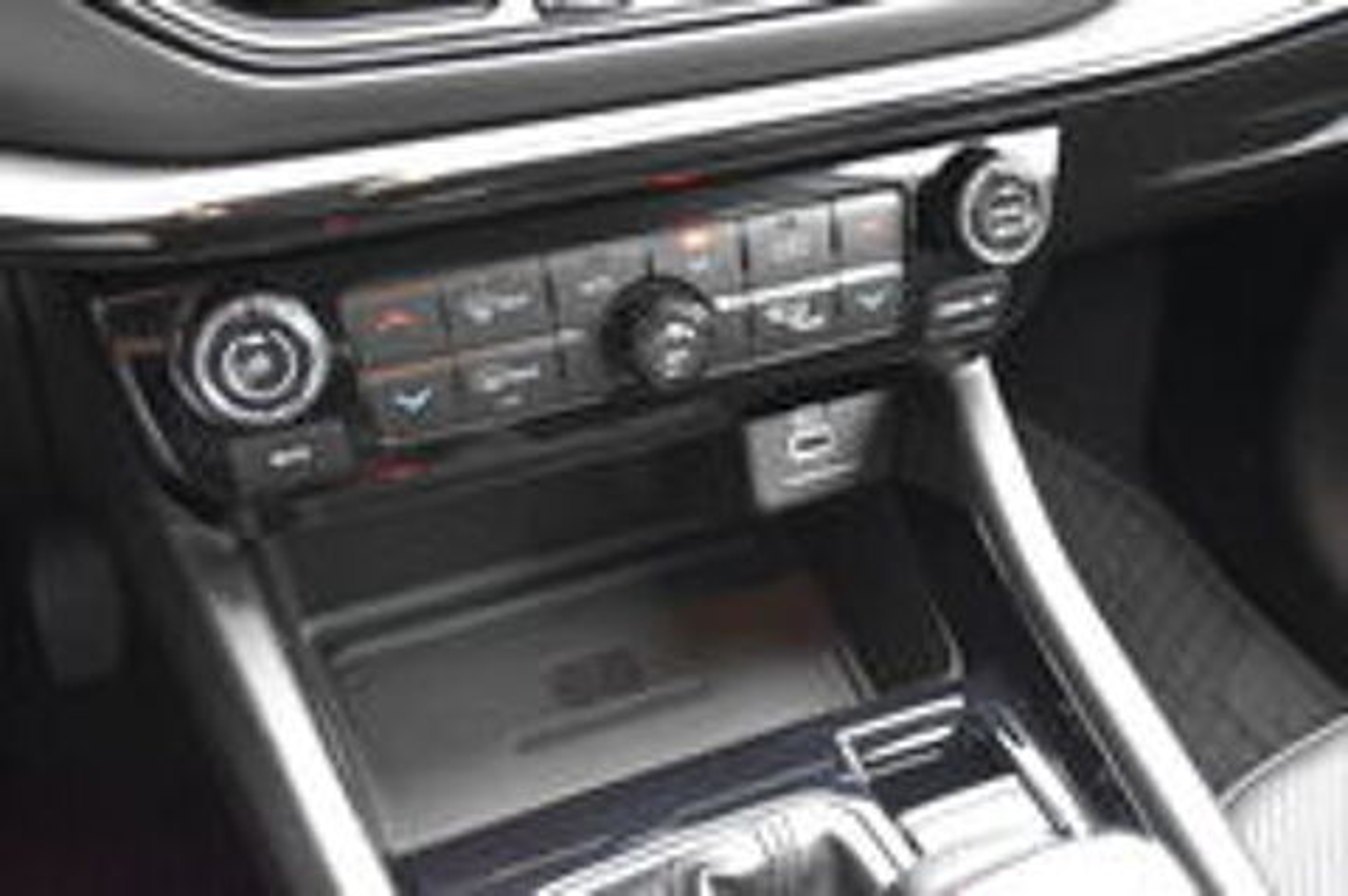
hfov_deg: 49.6
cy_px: 448
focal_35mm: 39
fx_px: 1459
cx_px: 674
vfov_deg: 34.1
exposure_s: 1/40
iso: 3200
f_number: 3.8
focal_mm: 26
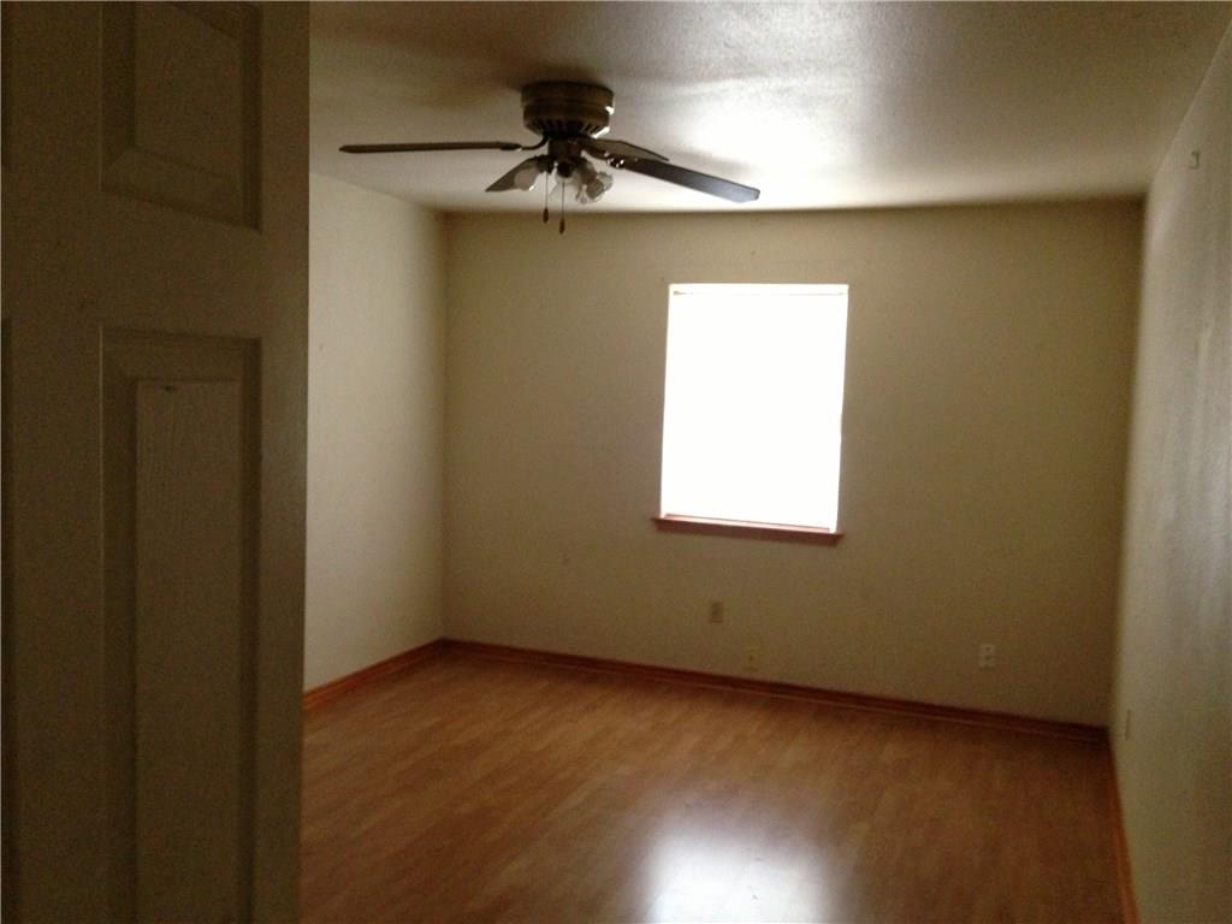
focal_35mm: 33
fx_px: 1174
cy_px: 462
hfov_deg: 55.4
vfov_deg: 42.9
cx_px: 616
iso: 400
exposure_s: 1/17
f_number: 2.4
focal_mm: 4.13
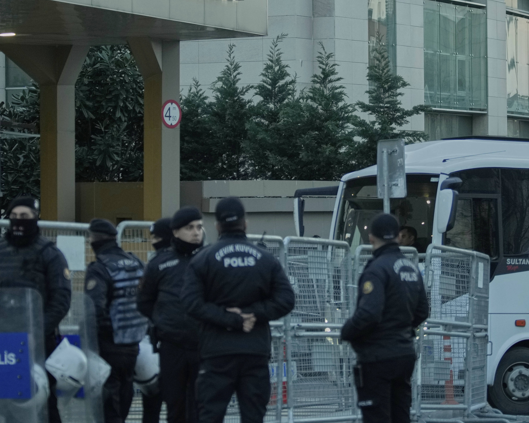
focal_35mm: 170
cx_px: 342
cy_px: 140
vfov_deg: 9.1
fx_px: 2662
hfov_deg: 11.3
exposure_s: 1/400
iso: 800
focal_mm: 70
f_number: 2.8
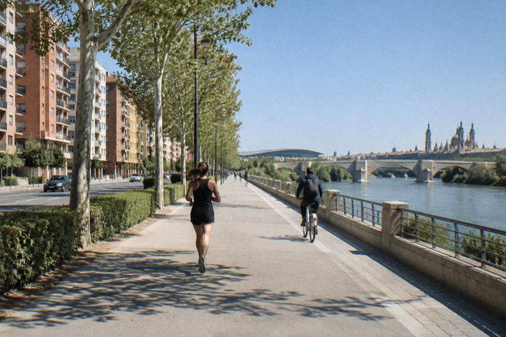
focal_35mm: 35
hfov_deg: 54.5
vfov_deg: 37.8
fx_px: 492
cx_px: 253
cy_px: 168
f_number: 9
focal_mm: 35
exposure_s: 1/640
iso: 320
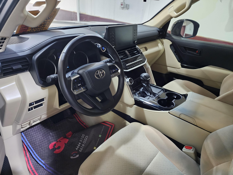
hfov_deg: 73.9
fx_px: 155
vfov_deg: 58.9
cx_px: 116
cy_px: 88
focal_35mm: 23
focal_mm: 6.4
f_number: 1.8
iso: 800
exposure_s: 1/50
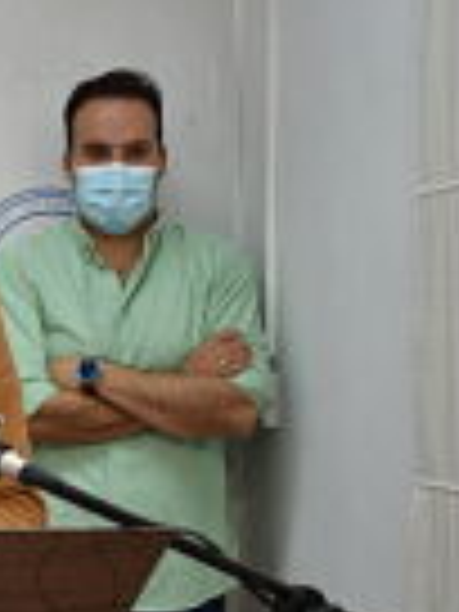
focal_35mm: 102
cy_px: 367
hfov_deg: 13.2
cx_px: -356
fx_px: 1803
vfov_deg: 19.2
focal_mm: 24
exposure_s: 1/40
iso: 110
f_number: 4
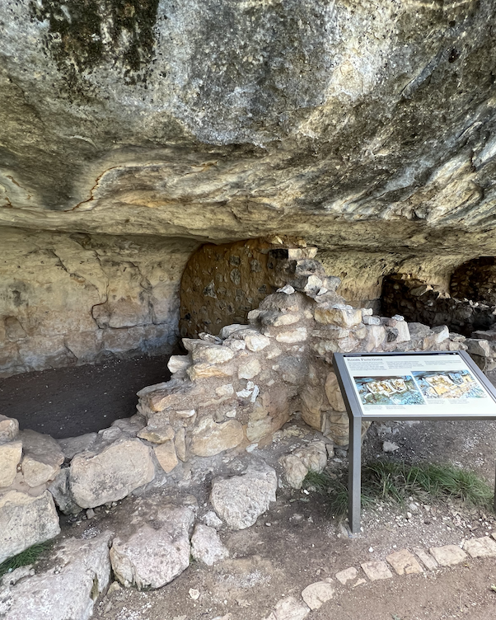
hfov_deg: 77.0
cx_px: 254
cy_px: 310
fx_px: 312
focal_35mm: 17
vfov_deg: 89.6
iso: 100
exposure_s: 1/99
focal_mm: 1.57
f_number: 1.8
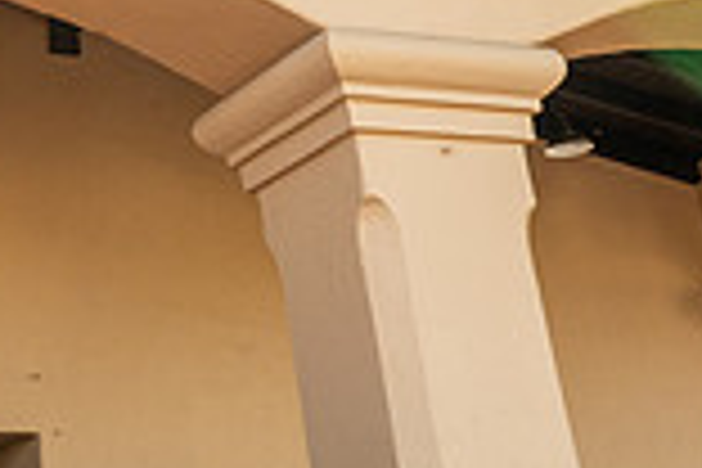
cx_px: -22
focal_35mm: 89
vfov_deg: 13.9
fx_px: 1735
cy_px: -340
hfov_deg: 21.9
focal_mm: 24
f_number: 8
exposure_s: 1/200
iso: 250
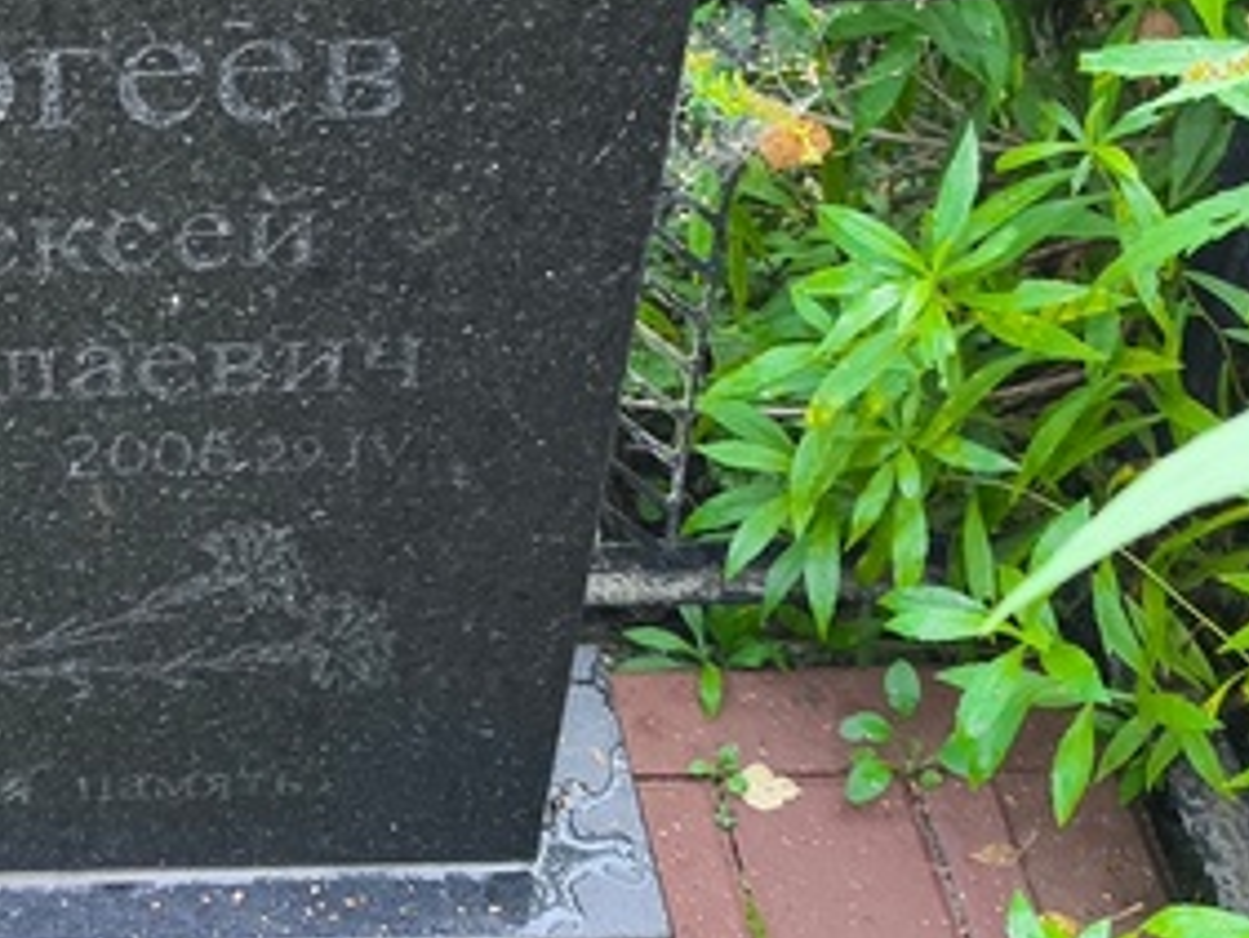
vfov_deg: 20.7
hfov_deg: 25.9
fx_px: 2563
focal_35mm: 71
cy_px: 302
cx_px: -11
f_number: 1.7
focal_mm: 4.71
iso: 160
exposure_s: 1/50
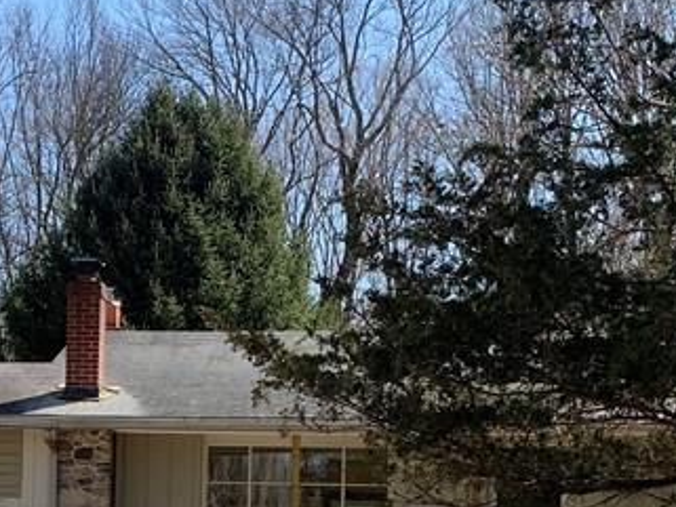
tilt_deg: +1.7
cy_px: 513
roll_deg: -1.6
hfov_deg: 23.1
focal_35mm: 83
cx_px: 99
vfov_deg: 17.4
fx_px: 1621
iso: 25
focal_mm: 4.25
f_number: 1.8
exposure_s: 1/1100
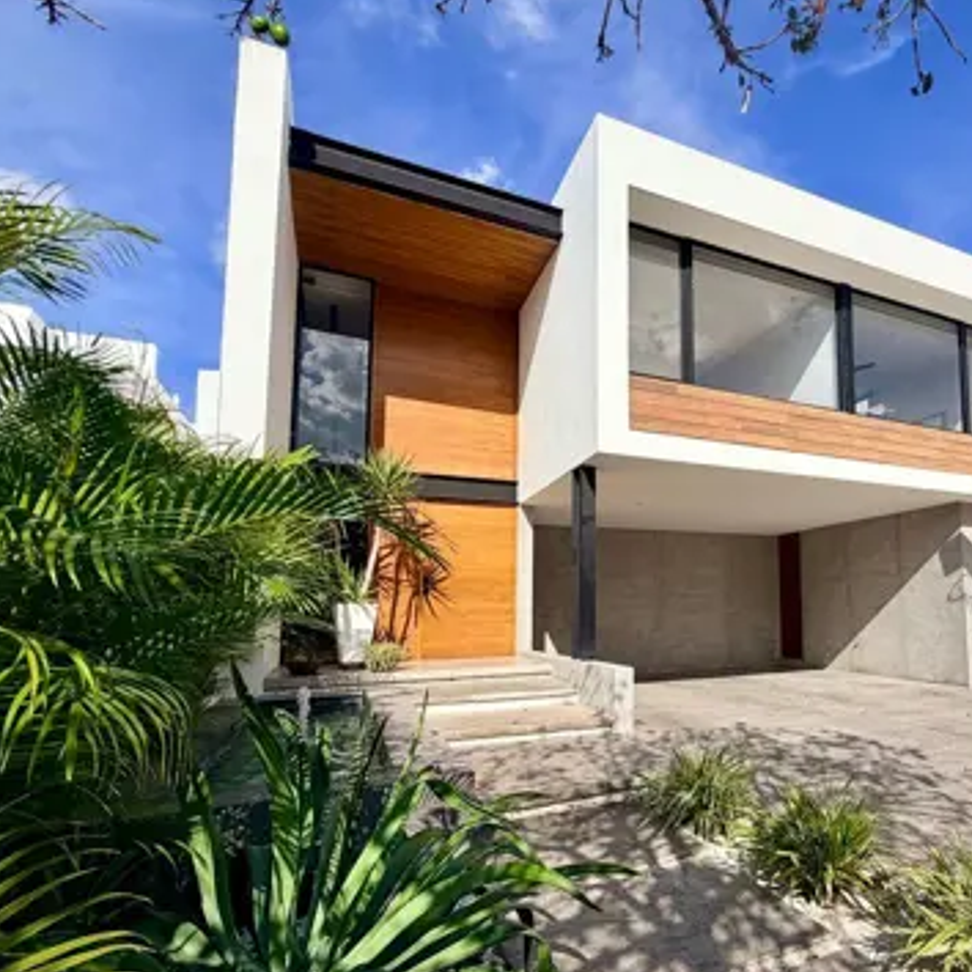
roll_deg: +1.5
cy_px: 544
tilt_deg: +5.4
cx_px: 736
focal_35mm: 21
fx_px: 667
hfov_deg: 67.3
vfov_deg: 71.9
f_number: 2.2
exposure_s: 1/1368
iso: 20
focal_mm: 2.22
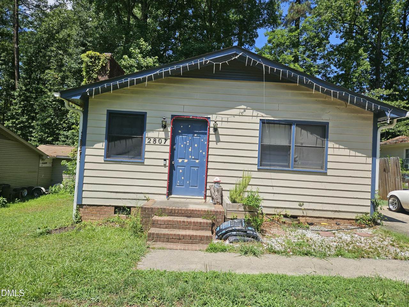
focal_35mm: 23
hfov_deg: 73.9
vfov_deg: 58.9
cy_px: 154
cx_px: 204
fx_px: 272
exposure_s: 1/1645
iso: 25
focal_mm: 5.4
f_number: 1.8
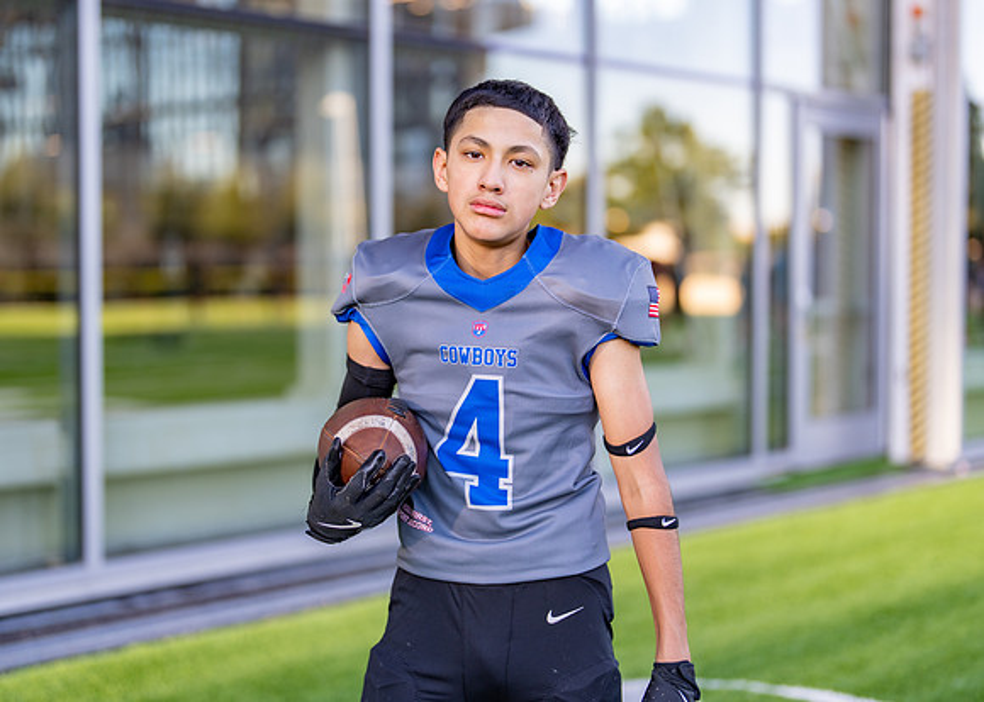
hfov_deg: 33.6
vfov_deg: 24.3
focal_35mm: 58
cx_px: 488
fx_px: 1627
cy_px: 327
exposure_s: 1/640
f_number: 1.2
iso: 100
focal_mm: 50
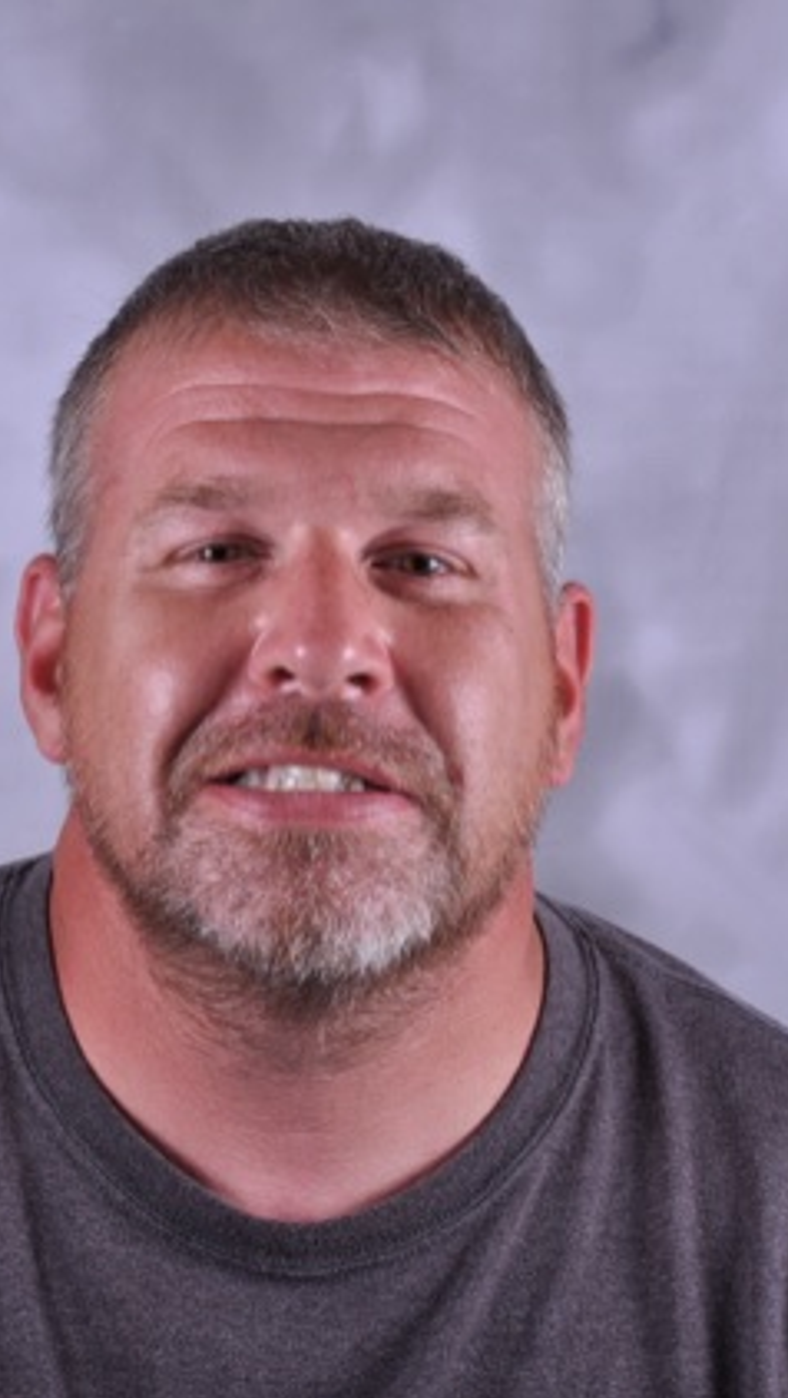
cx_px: 354
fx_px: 5820
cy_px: 701
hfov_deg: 7.7
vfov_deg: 13.7
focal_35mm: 157
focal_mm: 66
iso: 200
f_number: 9
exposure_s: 1/125
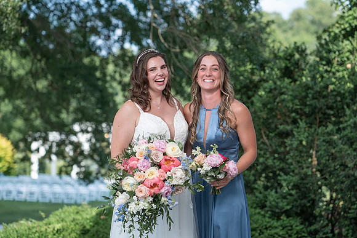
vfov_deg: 15.5
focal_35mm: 88
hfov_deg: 23.1
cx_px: 175
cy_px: 119
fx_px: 873
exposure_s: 1/500
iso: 64
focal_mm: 85
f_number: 2.8
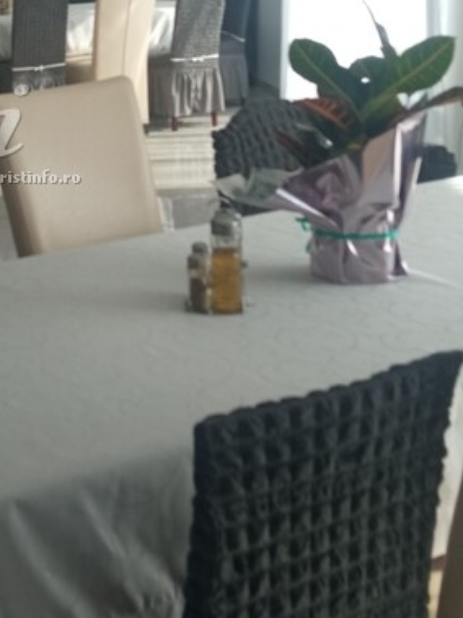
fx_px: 1303
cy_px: 152
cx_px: 28
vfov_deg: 26.3
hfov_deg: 19.7
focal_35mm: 73
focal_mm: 3.79
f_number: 2.2
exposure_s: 1/278
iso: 116
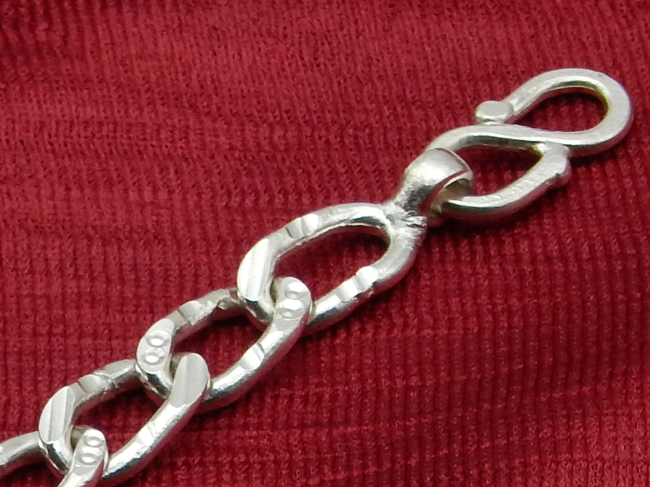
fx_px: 9803
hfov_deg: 3.8
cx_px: -377
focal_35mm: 522
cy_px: 774
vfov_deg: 2.8
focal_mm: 25.3
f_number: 4.9
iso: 125
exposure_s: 1/100
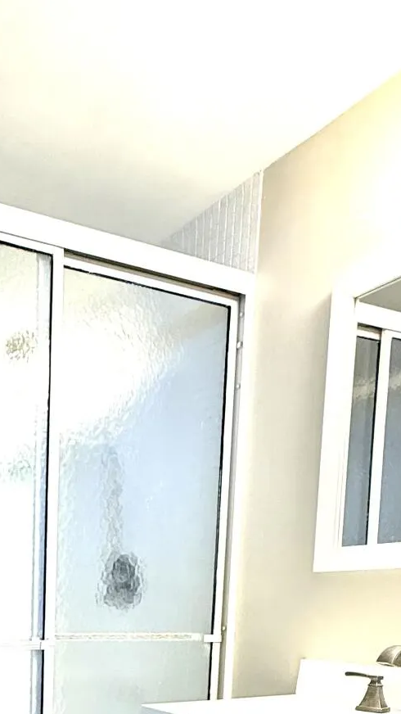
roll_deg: -0.8
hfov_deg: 30.6
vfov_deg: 47.4
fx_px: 662
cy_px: 707
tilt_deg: -8.0
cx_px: -25
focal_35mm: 35
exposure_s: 1/120
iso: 125
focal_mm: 2.22
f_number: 2.2
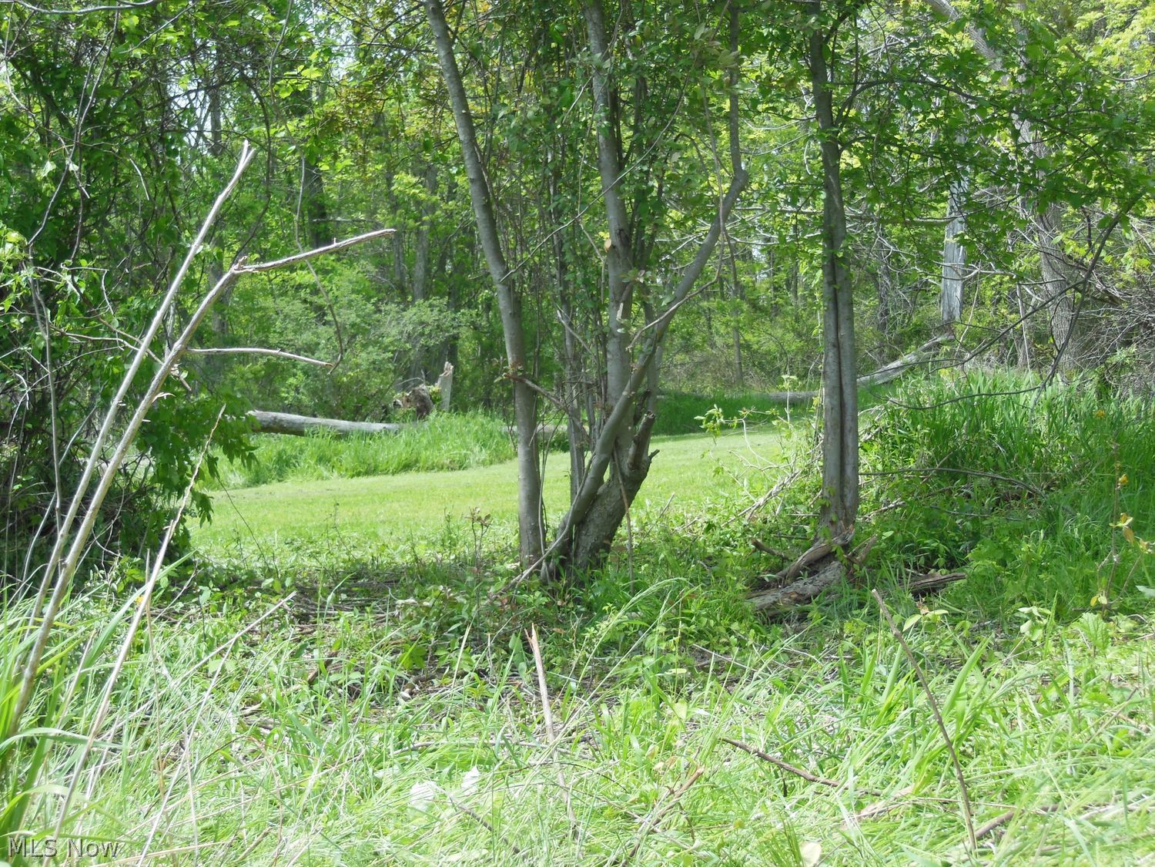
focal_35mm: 60
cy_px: 434
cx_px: 578
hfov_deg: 32.2
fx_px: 2002
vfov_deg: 24.4
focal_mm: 10.7
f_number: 5
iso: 160
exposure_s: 1/250
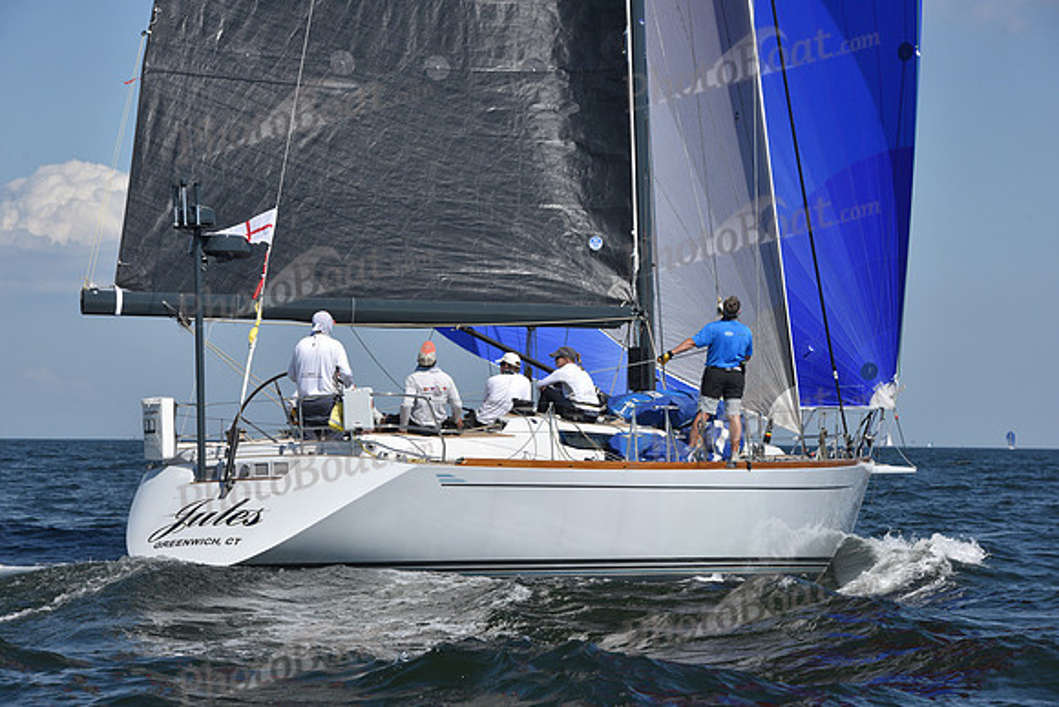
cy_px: 354
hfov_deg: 16.4
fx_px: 3678
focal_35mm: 125
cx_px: 530
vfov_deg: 11.0
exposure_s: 1/1250
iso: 320
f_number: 11
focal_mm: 125
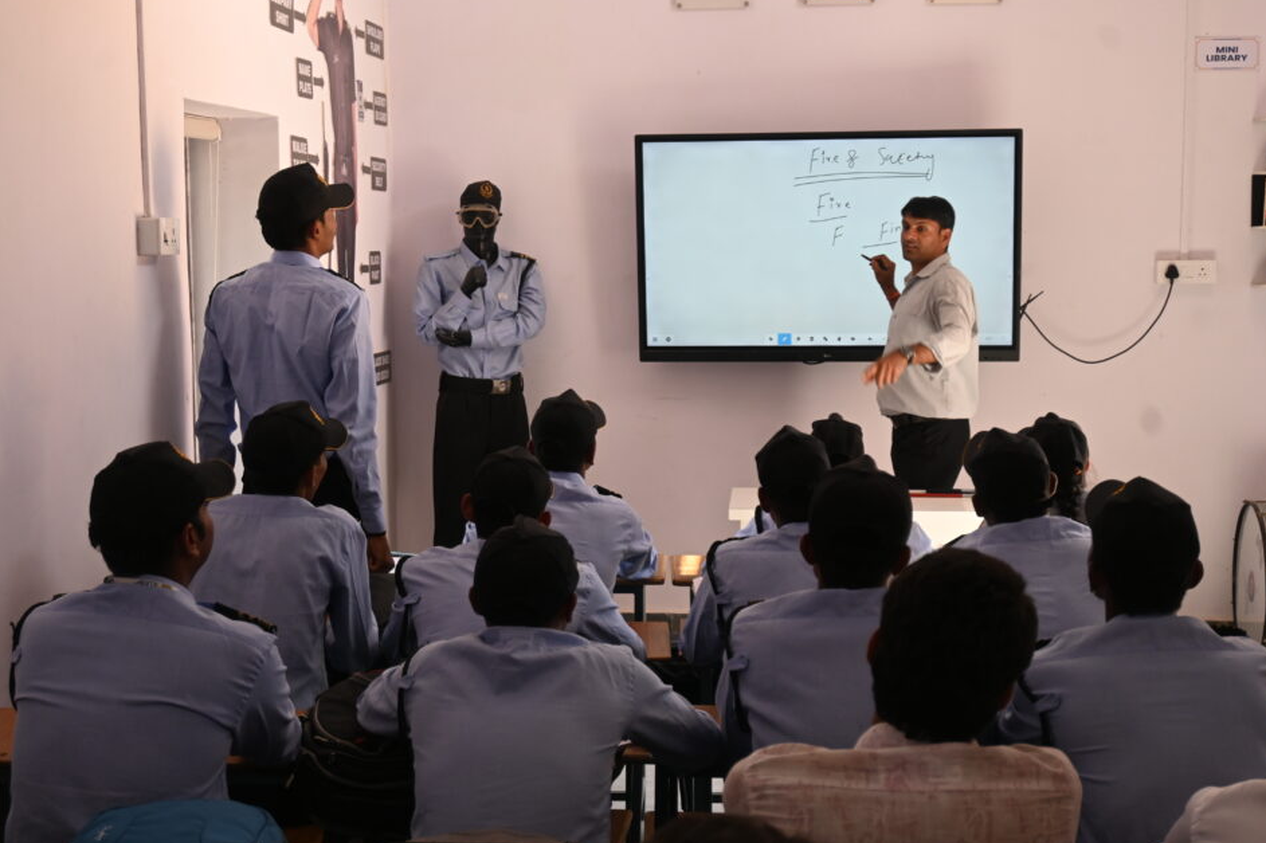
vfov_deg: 24.6
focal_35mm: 55
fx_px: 1933
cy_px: 422
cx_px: 642
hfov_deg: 36.3
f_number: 5.3
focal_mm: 36
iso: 450
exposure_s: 1/125
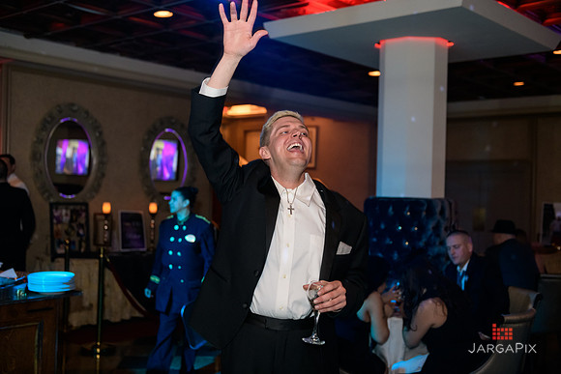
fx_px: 686
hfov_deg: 44.5
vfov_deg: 30.5
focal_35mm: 44
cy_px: 187
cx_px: 280
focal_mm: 44
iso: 1600
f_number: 3.2
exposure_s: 1/125
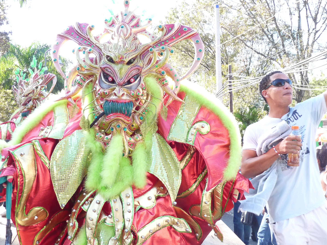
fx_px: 406
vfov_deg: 33.6
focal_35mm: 43
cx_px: 151
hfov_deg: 43.8
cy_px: 129
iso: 200
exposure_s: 1/250
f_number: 2.8
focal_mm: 4.8
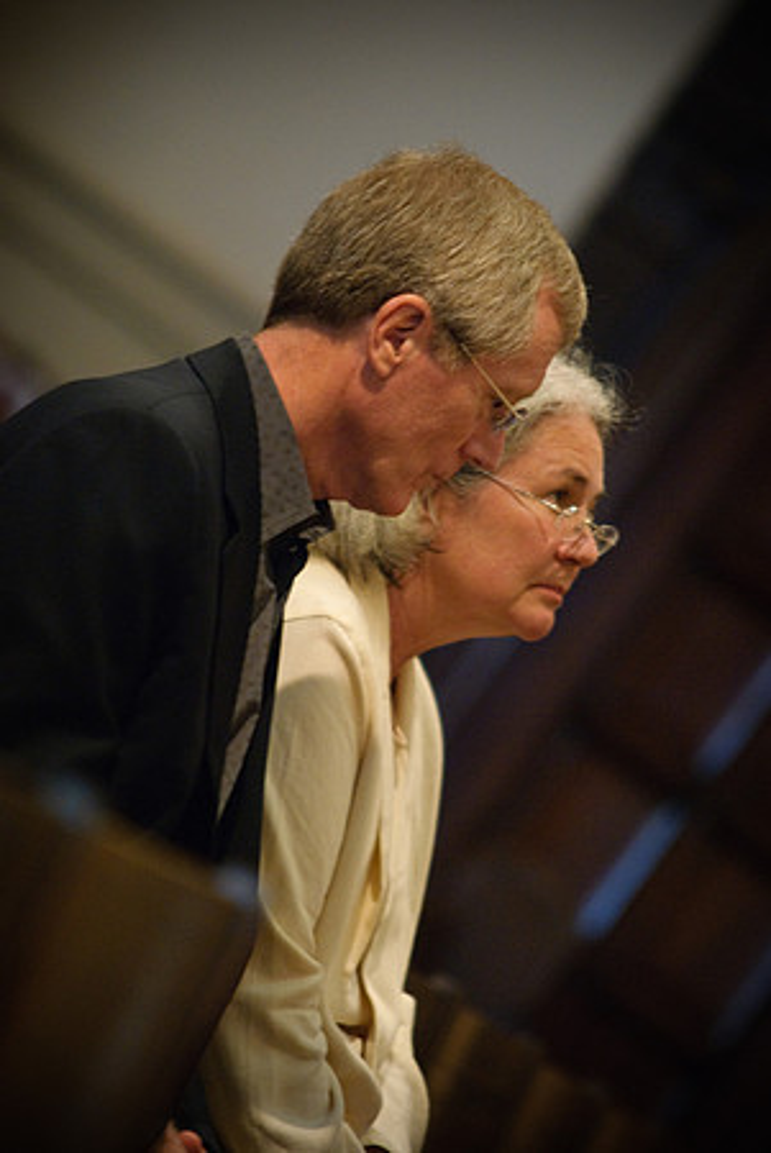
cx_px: 386
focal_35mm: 278
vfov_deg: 7.4
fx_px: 8893
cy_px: 576
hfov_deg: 5.0
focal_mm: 185
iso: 800
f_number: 2.8
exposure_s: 1/40
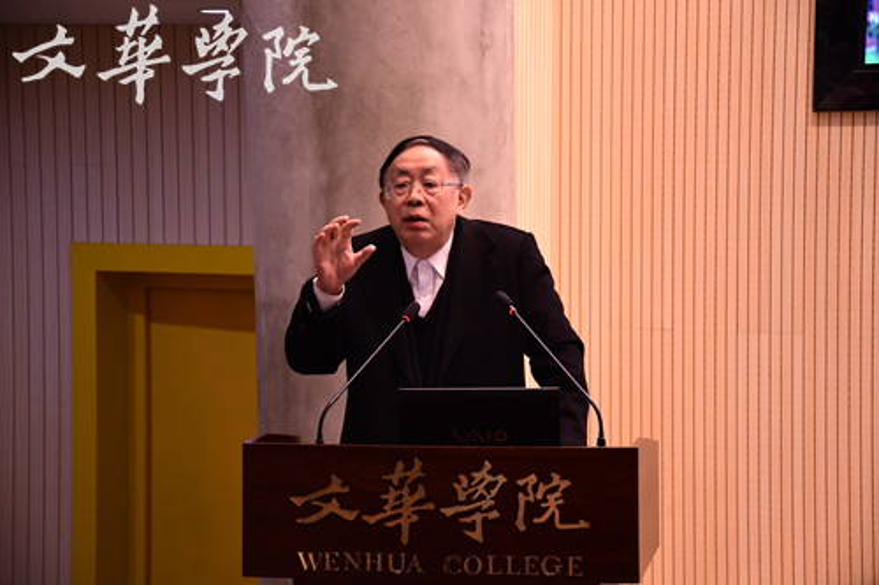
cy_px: 292
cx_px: 440
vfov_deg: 11.4
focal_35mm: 120
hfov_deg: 17.1
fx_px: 2929
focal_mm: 80
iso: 2000
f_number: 5.3
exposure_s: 1/100
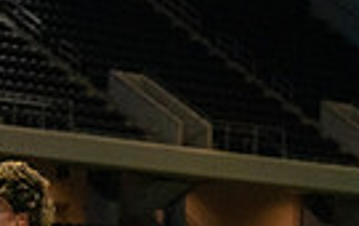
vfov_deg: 3.6
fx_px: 3579
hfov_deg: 5.7
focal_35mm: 365
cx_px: -64
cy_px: 446
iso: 5000
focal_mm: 70
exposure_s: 1/1250
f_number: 3.2
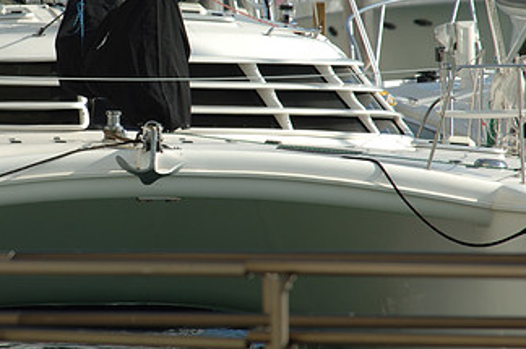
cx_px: 130
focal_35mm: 1074
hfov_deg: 1.9
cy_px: 92
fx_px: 15669
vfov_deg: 1.3
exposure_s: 1/250
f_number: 8
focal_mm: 400
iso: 100
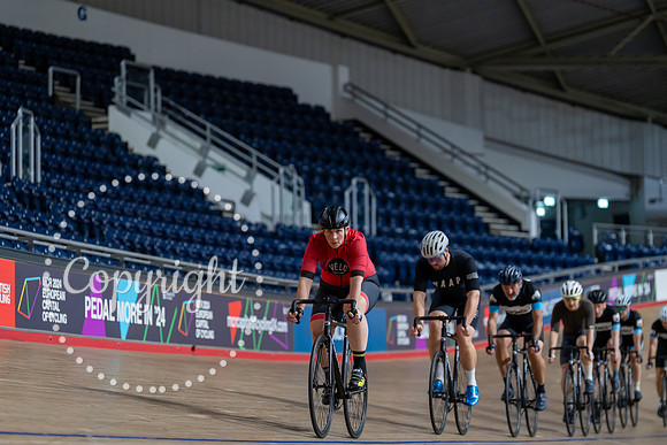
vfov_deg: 9.4
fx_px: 2706
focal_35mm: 146
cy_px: 222
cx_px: 334
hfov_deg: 14.1
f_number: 2.8
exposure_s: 1/800
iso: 3200
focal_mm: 146
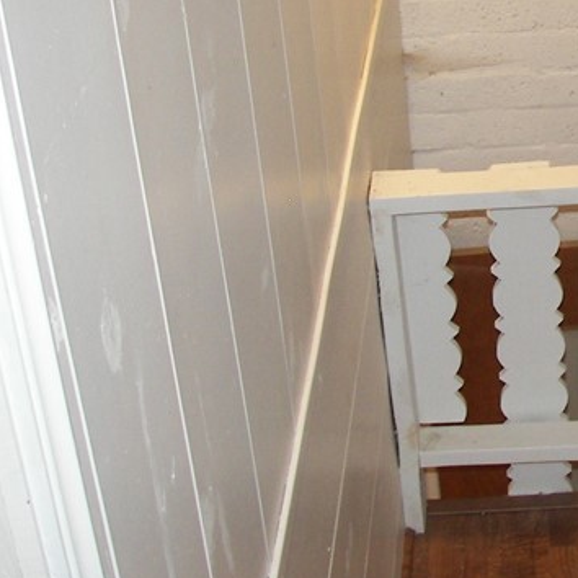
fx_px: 1738
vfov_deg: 18.8
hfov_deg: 18.3
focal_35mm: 92
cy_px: 207
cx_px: 611
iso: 100
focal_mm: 6
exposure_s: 1/30
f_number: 2.8
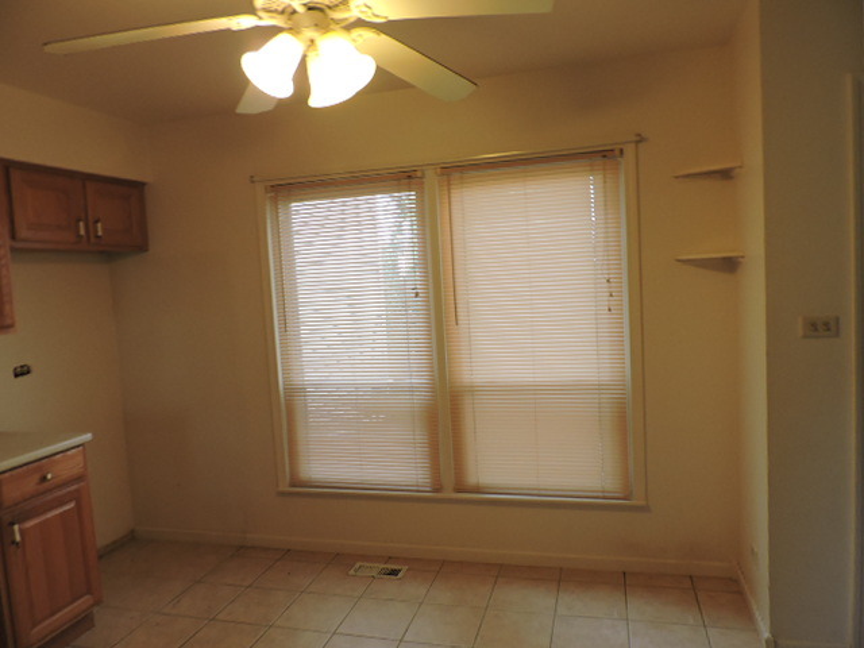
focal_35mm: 24
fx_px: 599
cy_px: 324
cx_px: 432
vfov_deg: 56.8
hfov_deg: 71.6
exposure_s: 1/30
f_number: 3
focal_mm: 4.3
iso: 280
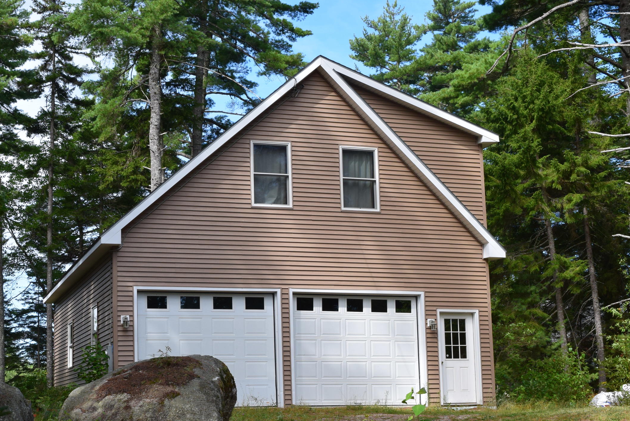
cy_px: 284
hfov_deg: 34.4
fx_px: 1010
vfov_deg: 23.4
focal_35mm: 58
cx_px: 223
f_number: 11
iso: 400
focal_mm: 27
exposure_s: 1/400
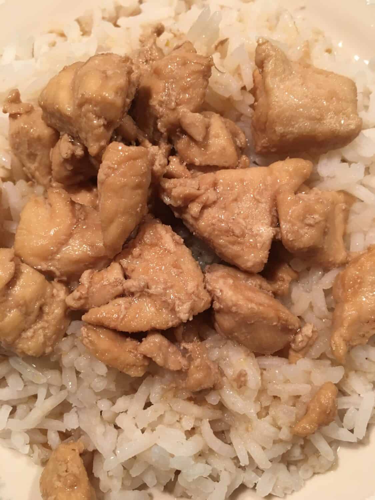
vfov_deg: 61.7
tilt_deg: -73.7
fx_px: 419
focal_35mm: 29
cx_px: 188
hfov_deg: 48.2
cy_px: 250
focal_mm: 4.15
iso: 80
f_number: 2.2
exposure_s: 1/30
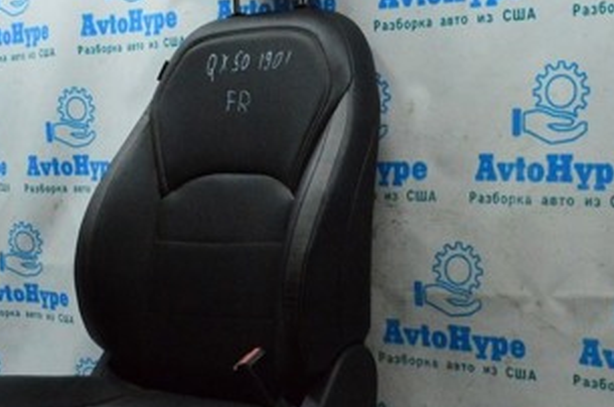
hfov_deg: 32.0
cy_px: 257
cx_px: 298
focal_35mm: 63
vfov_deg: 21.4
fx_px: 1072
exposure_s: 1/640
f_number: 6.3
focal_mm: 20
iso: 6400
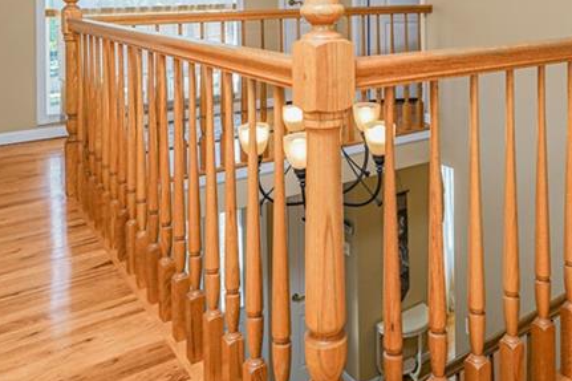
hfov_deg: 50.0
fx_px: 604
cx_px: 369
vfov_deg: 31.6
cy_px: -23
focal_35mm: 38
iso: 64
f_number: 4.5
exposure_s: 1/40
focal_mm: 16
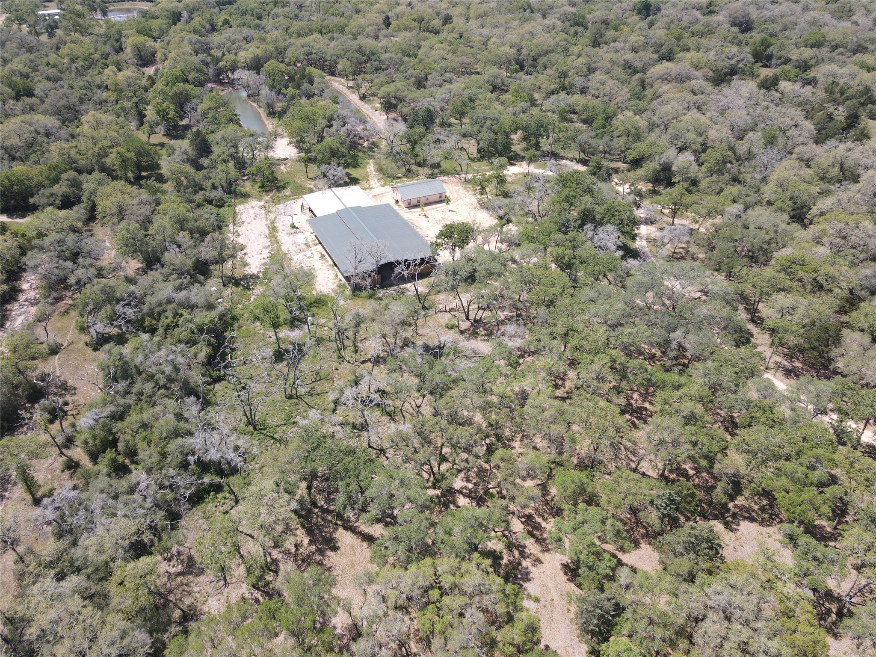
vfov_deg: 56.8
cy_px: 328
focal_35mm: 24
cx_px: 438
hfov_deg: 71.6
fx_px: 607
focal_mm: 4.5
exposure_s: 1/320
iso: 100
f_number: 2.8
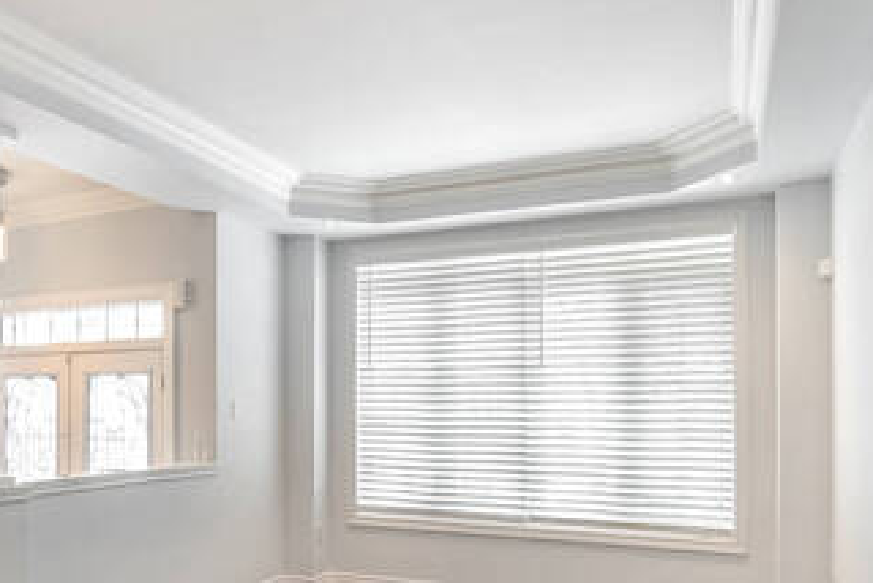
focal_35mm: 30
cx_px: 344
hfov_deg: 61.3
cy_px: 424
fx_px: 728
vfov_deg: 42.6
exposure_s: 1/15
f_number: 7.1
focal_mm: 10
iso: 200
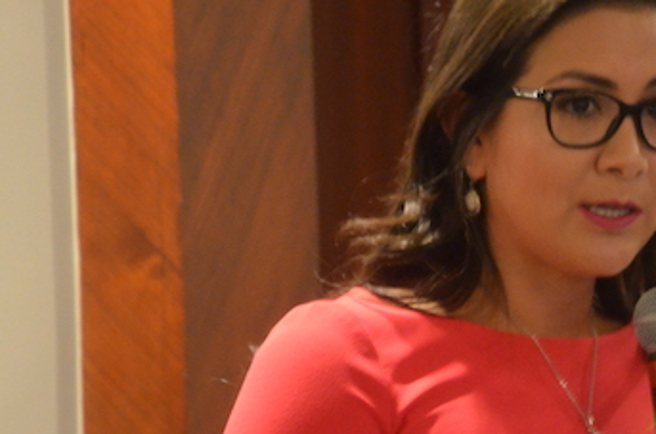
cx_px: 597
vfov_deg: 2.9
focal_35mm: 472
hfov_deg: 4.4
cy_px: 300
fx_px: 8584
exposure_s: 1/20
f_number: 5.6
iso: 3200
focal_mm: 135
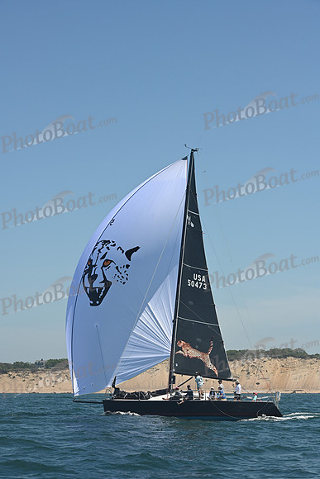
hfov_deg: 14.0
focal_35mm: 98
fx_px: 1306
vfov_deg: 20.8
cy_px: 240
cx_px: 160
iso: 320
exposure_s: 1/1000
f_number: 9
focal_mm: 98
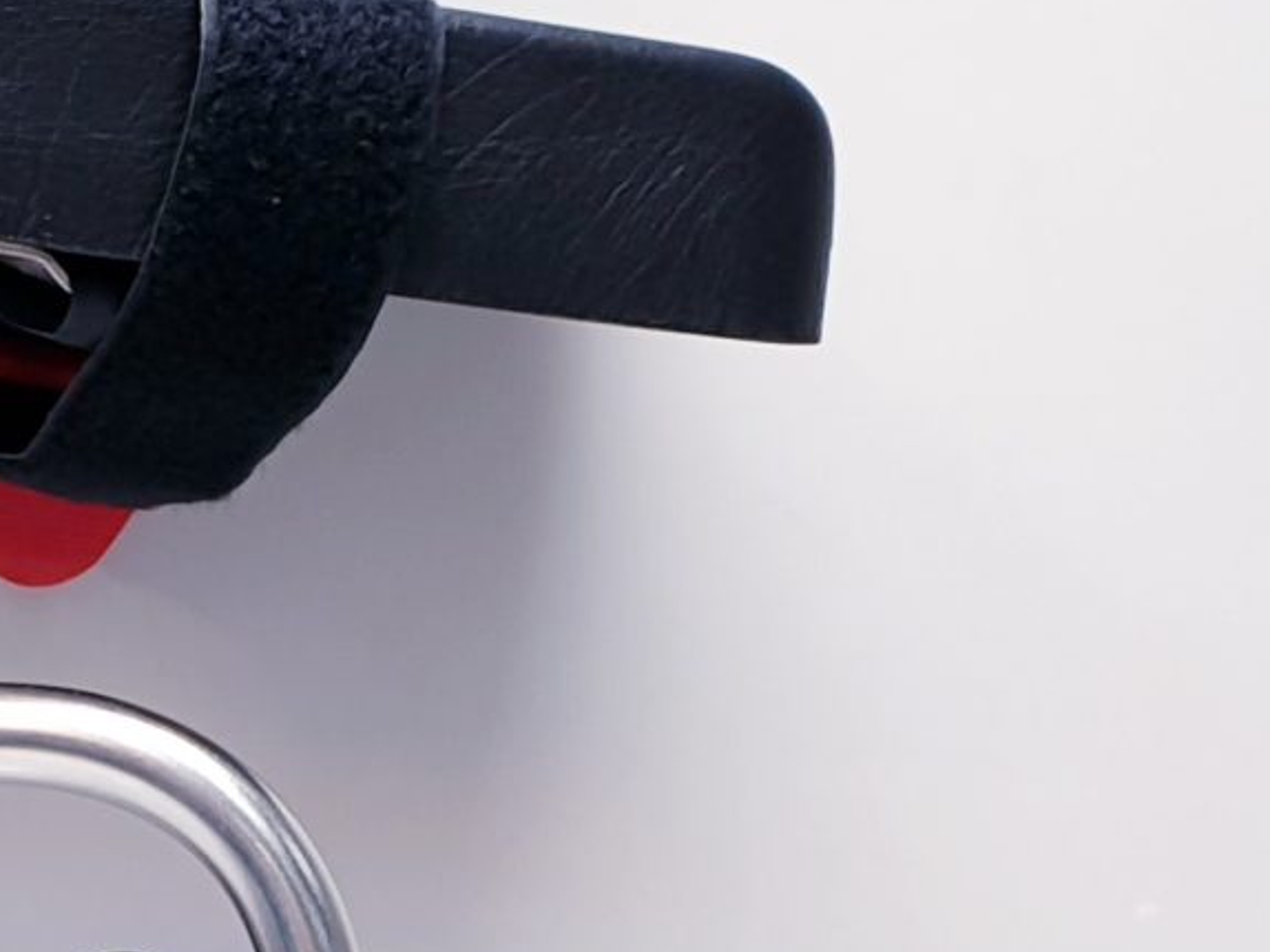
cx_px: 71
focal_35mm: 116
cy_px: 1404
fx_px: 4254
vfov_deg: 12.2
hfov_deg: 16.7
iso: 80
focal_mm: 4.3
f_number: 2.4
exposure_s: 1/50
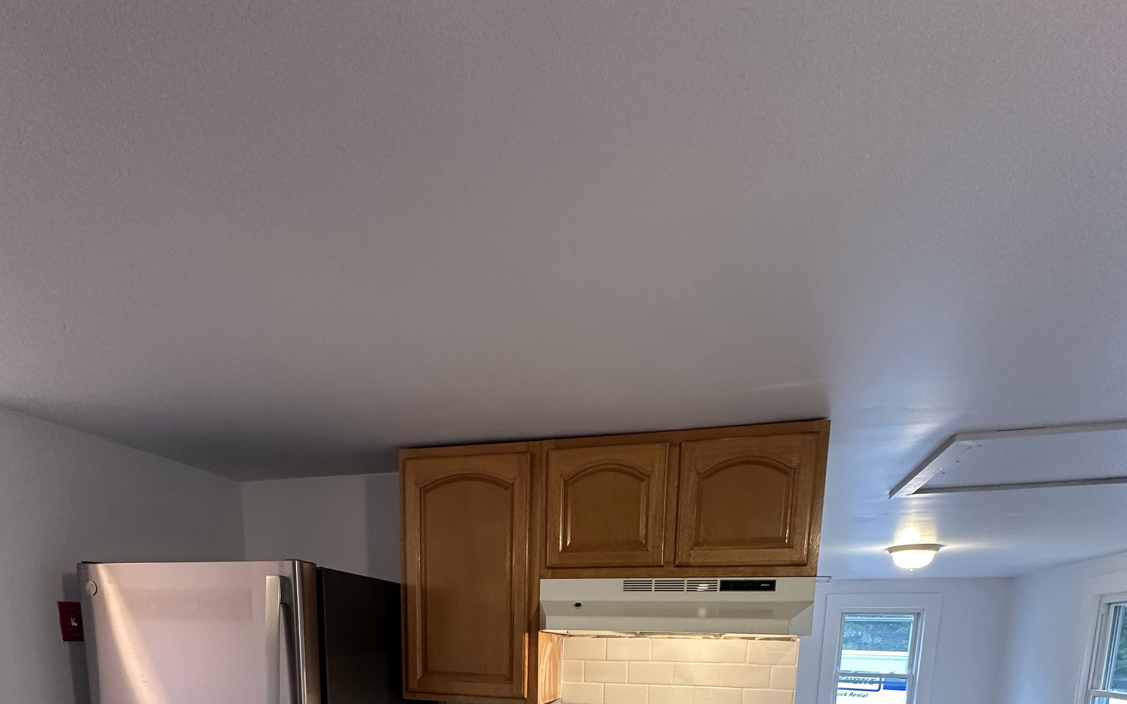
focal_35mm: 20
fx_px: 614
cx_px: 562
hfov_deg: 85.1
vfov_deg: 46.8
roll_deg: -1.6
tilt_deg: -8.5
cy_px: 742
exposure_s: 1/60
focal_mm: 2.22
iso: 250
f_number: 2.2
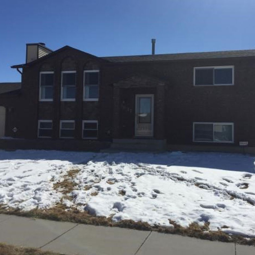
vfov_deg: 46.0
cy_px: 121
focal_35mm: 36
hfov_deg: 46.0
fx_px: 300
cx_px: 141
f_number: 2.2
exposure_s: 1/5650
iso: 32
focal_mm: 4.15
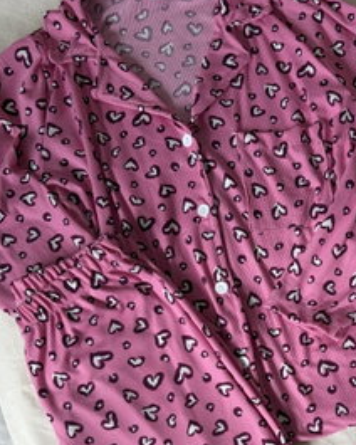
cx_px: 280
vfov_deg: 36.1
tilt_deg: -83.3
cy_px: 317
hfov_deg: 29.1
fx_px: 672
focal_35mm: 51
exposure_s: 1/122
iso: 40
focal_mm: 5.96
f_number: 1.6
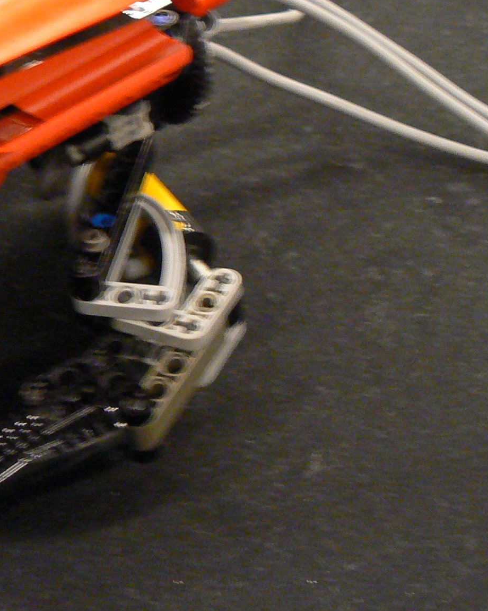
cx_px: -128
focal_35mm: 86
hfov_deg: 16.9
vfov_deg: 22.1
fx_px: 1553
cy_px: 163
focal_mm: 6
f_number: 2.8
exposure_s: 1/4
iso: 200
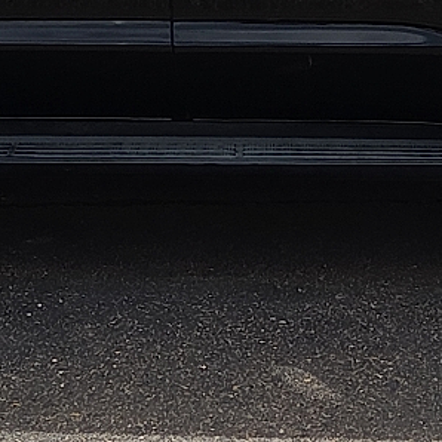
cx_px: 165
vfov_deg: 11.5
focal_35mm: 147
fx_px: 2124
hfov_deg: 11.9
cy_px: -157
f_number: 1.8
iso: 77
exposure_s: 1/10000
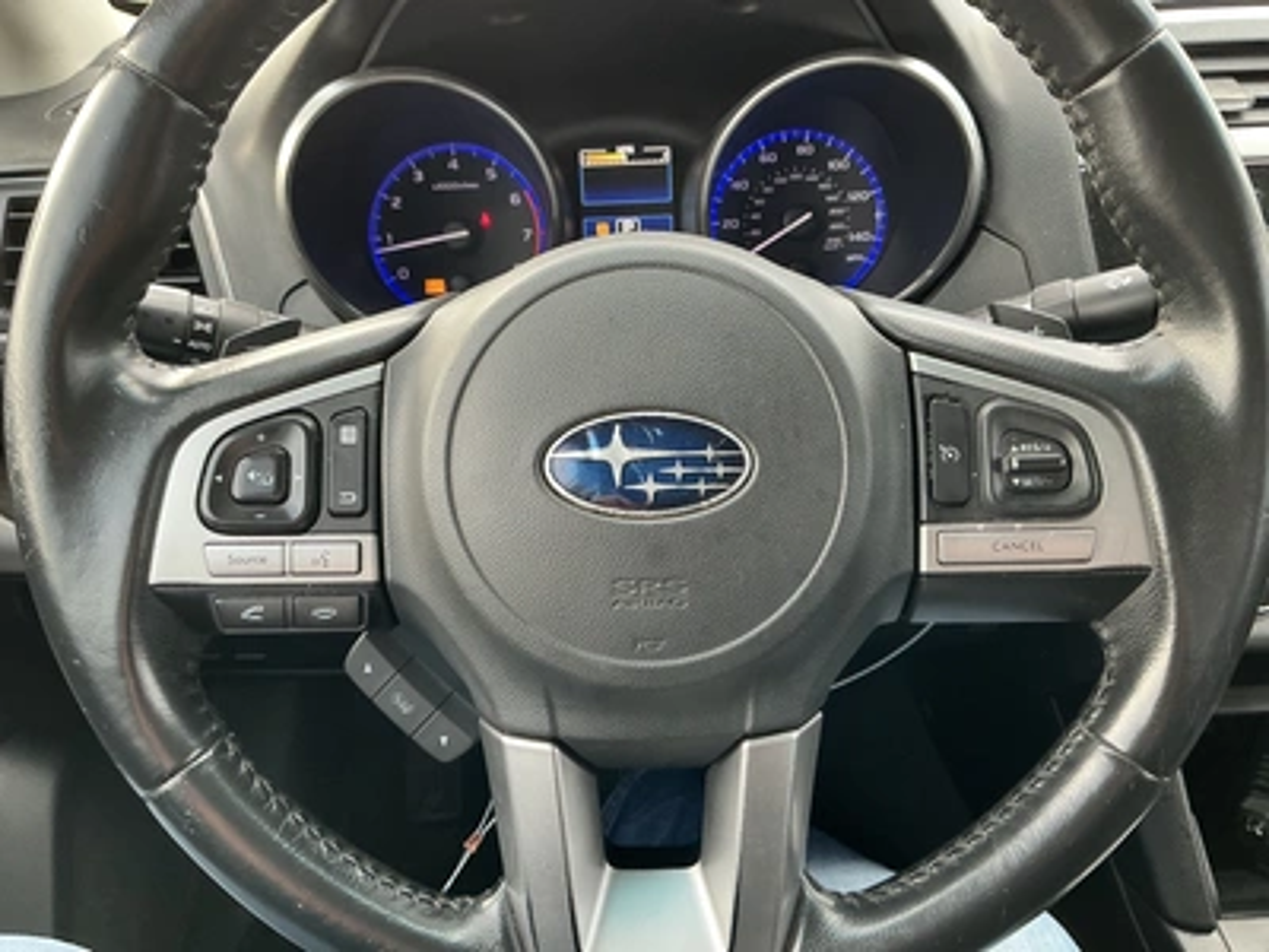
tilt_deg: -28.4
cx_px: 634
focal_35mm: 28
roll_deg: +3.1
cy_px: 476
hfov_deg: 63.4
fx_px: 1026
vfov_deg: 49.7
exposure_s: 1/60
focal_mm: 3
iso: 100
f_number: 1.8
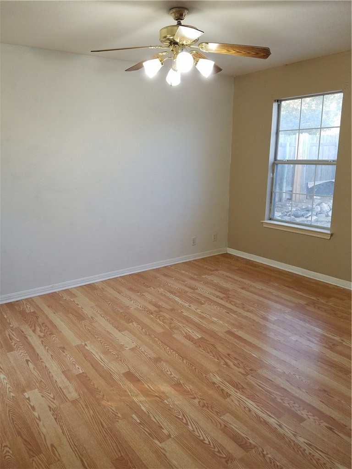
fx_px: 353
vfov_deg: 67.3
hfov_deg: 53.1
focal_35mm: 26
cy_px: 234
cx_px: 176
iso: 100
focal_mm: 4.2
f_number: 1.7
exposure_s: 1/60
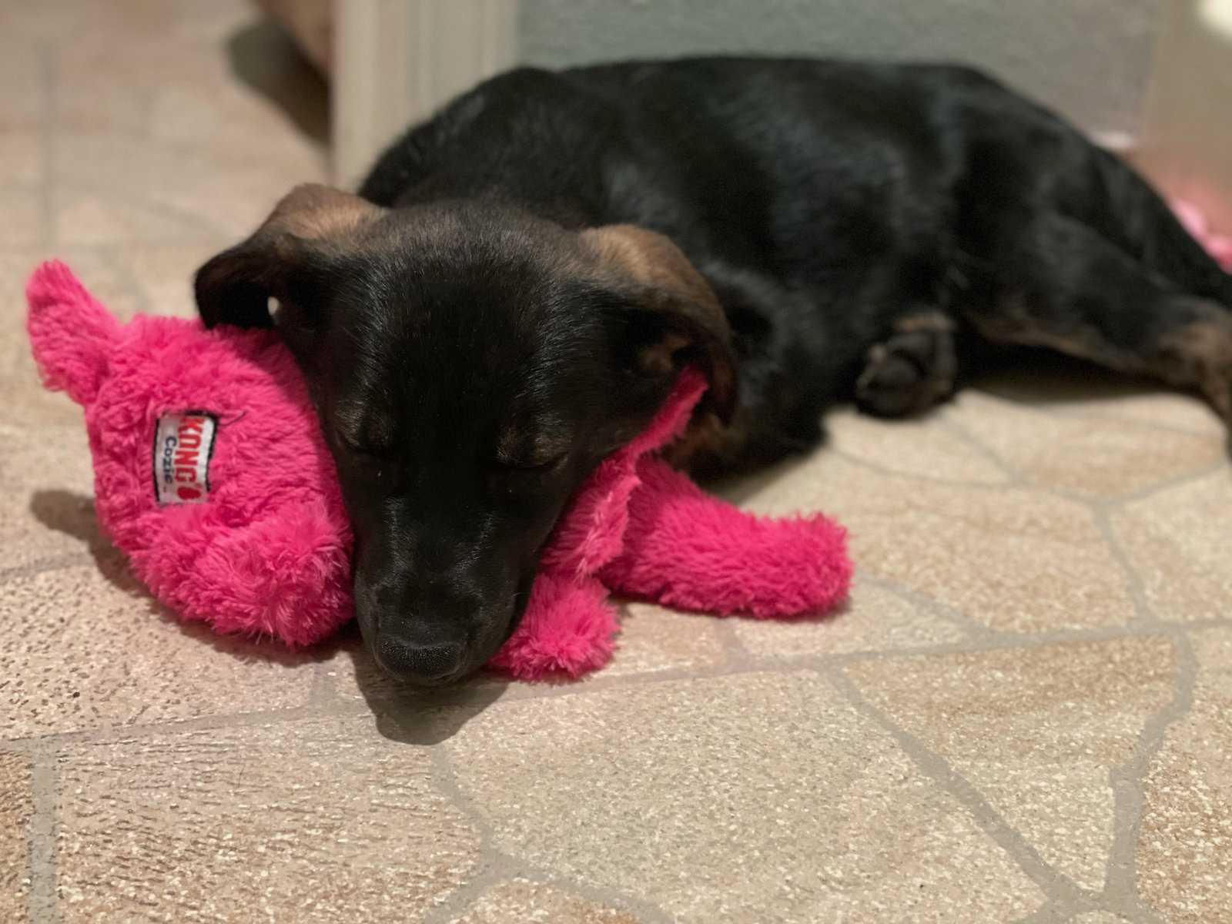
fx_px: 1851
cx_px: 616
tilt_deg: -24.9
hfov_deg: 36.8
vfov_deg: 28.0
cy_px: 462
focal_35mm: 52
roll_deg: -3.7
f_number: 2
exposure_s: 1/17
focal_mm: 6
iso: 400
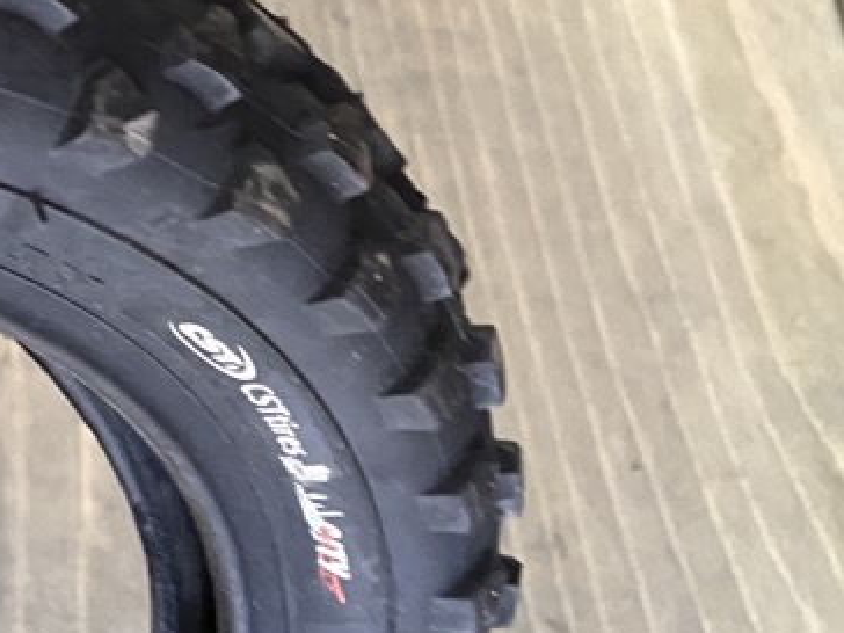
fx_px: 2268
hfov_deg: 18.8
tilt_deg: -72.8
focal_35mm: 93
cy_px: 103
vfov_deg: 15.8
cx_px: -386
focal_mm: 3.99
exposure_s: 1/60
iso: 200
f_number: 1.8
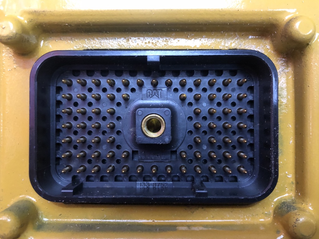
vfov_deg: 49.7
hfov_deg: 63.4
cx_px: 160
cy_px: 120
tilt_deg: -88.6
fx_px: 258
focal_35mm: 28
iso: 100
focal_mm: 4
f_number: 1.8
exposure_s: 1/4
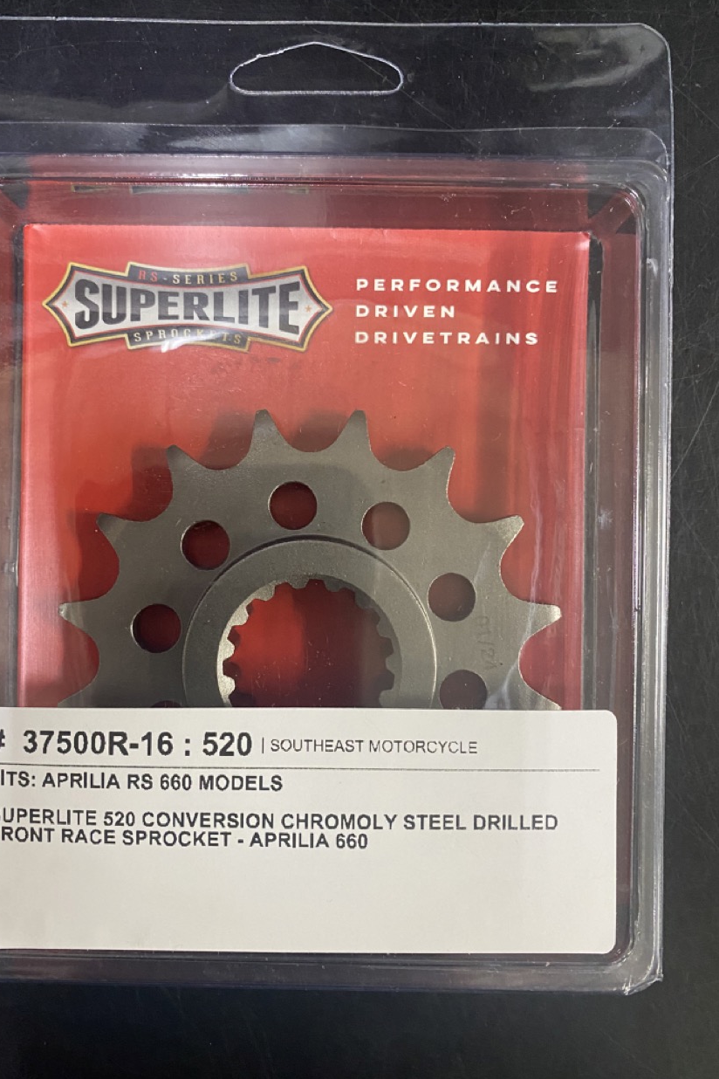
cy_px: 522
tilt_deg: -89.4
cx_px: 309
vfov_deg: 65.5
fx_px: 839
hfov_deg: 46.3
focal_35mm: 28
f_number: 1.8
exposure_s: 1/60
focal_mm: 4.25
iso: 400
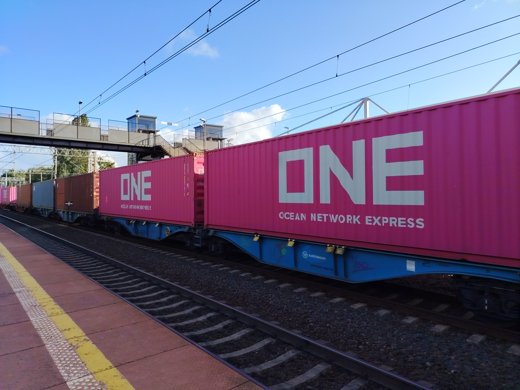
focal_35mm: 24
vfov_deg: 56.8
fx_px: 361
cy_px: 195
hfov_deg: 71.6
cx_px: 260
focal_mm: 5.25
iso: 100
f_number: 1.75
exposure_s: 1/659
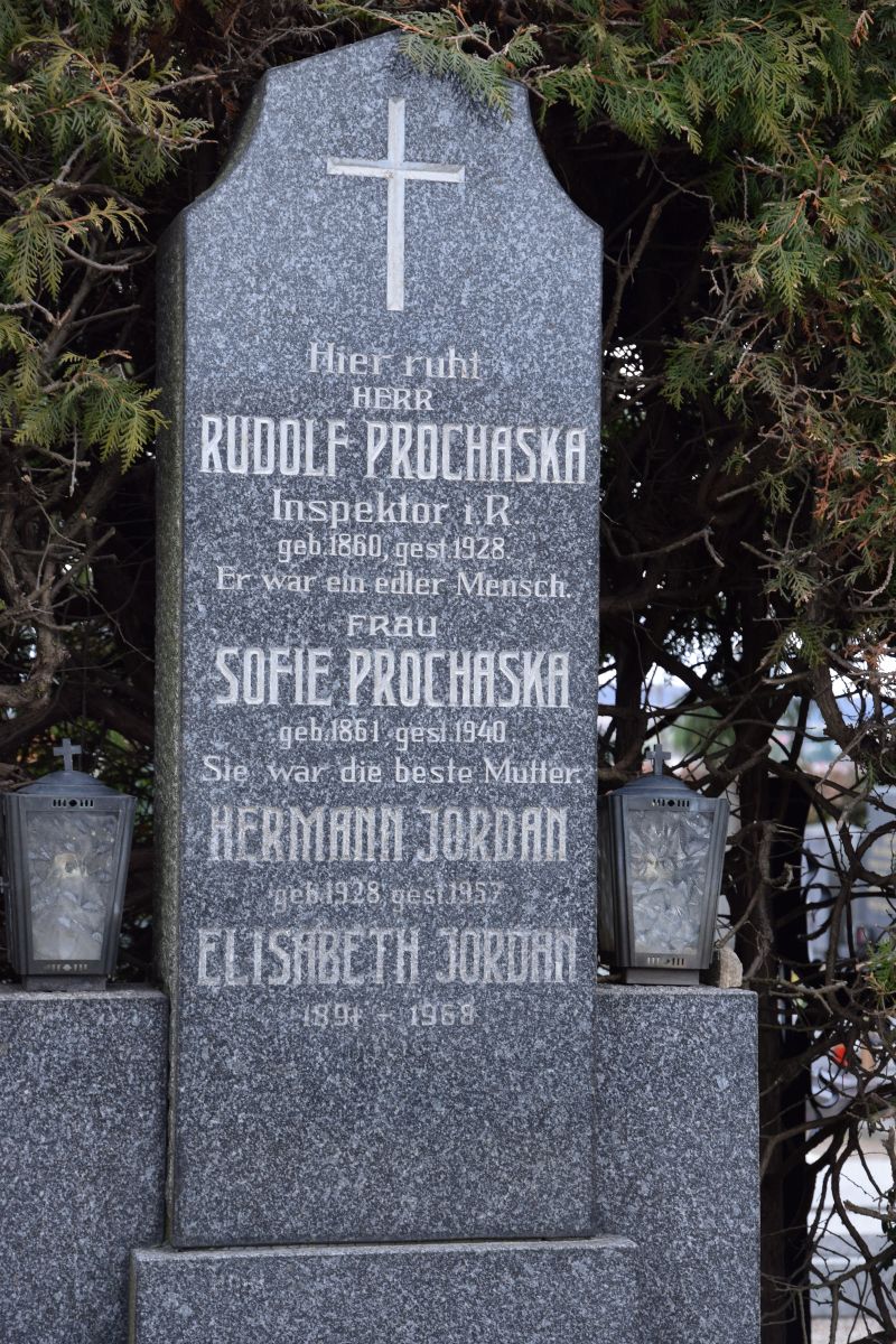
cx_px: 448
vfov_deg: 24.6
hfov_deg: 16.6
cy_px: 672
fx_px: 3080
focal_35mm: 82
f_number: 6.3
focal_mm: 55
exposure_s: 1/160
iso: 400
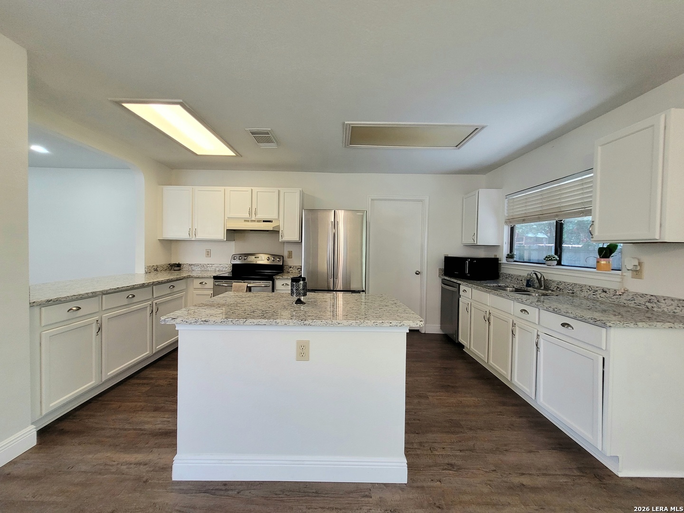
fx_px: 257
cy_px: 256
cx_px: 342
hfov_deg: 106.2
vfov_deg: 89.9
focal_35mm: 13
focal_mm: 1.74
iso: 200
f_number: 2.2
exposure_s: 1/60.2
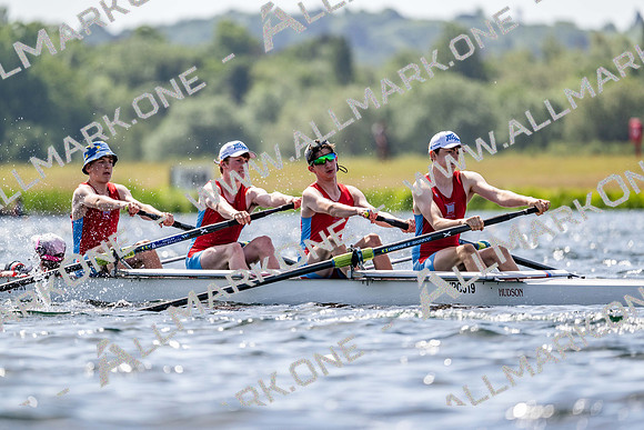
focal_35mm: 400
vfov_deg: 3.4
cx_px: 322
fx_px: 7157
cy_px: 215
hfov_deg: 5.2
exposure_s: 1/2500
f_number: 4.5
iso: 220
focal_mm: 400
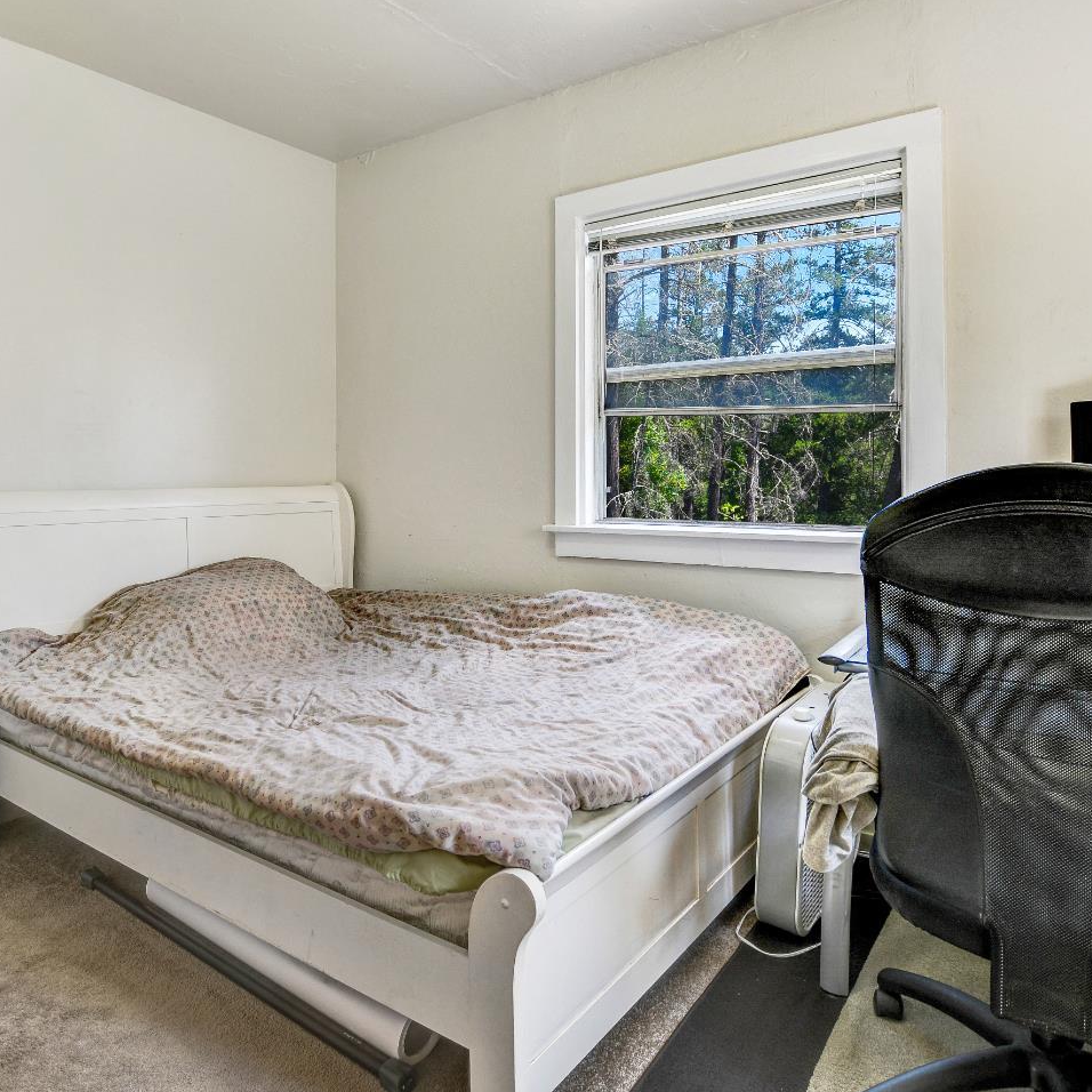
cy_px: 529
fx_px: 714
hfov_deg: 74.8
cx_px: 538
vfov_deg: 74.8
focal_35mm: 20
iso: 100
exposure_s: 1/60
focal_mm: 10
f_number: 4
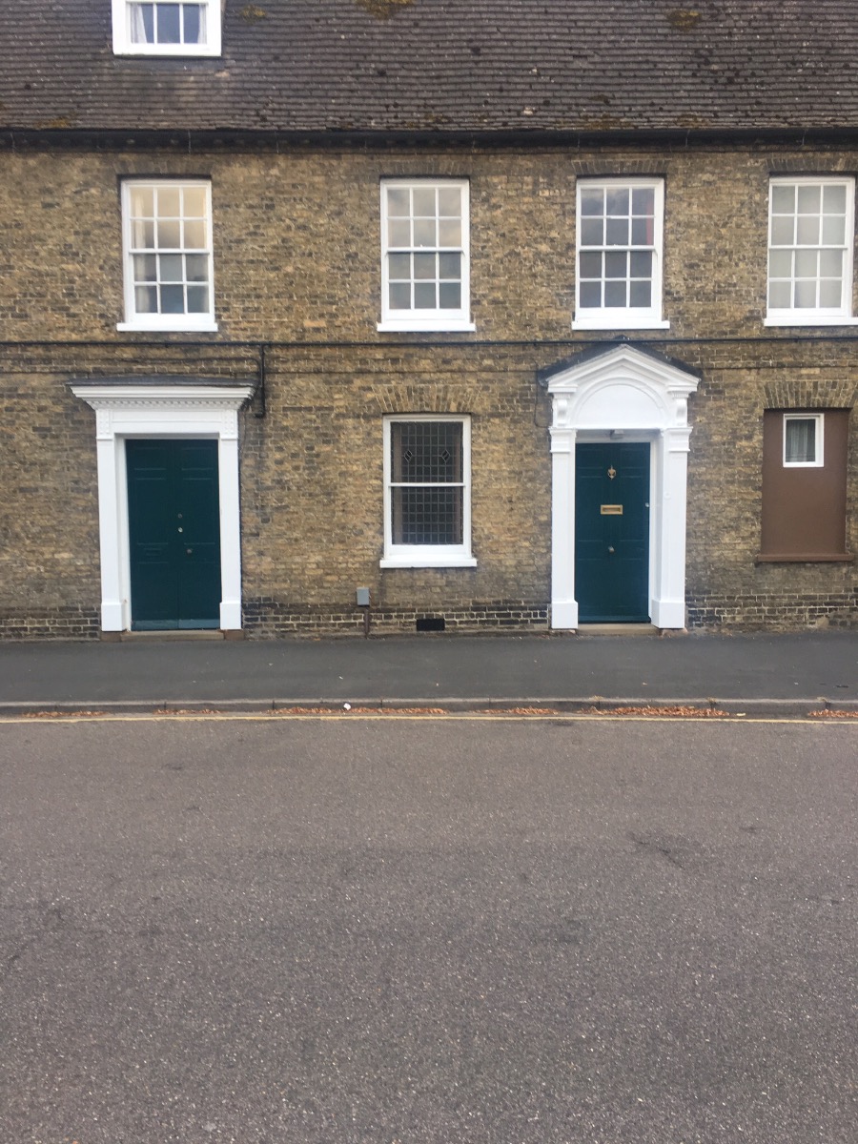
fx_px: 958
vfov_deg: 61.7
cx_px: 429
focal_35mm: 29
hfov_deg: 48.2
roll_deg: +0.0
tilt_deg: -3.0
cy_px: 572
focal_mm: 4.15
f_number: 2.2
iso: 32
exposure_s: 1/100
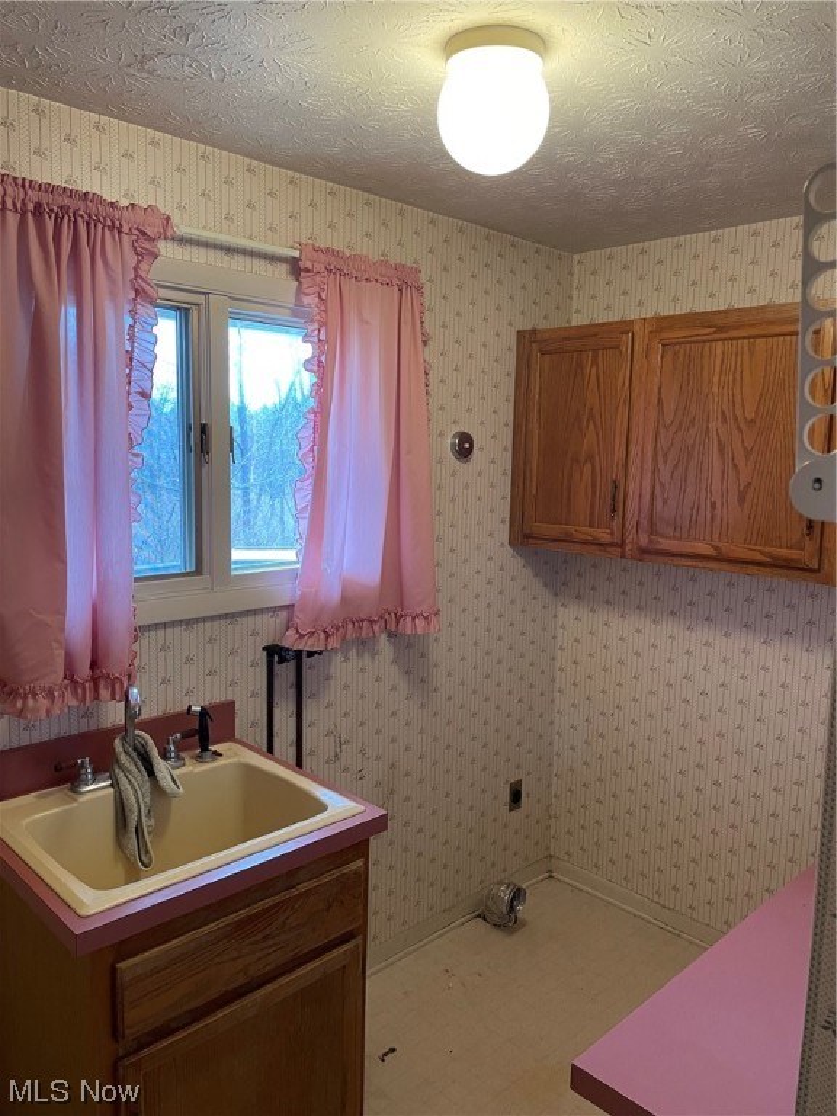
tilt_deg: -5.7
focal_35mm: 26
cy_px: 558
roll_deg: -1.1
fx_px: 838
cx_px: 418
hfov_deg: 53.1
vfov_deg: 67.3
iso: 200
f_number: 1.6
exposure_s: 1/60
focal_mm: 4.2
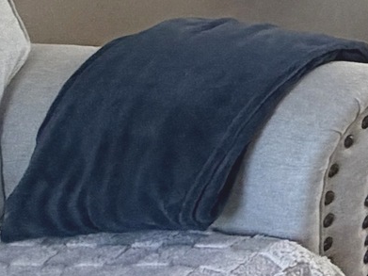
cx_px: 1112
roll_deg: +1.3
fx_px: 1169
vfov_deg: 11.1
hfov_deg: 11.1
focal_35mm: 110
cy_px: -407
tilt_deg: -2.4
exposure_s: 1/121
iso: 200
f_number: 2.2
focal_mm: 2.22
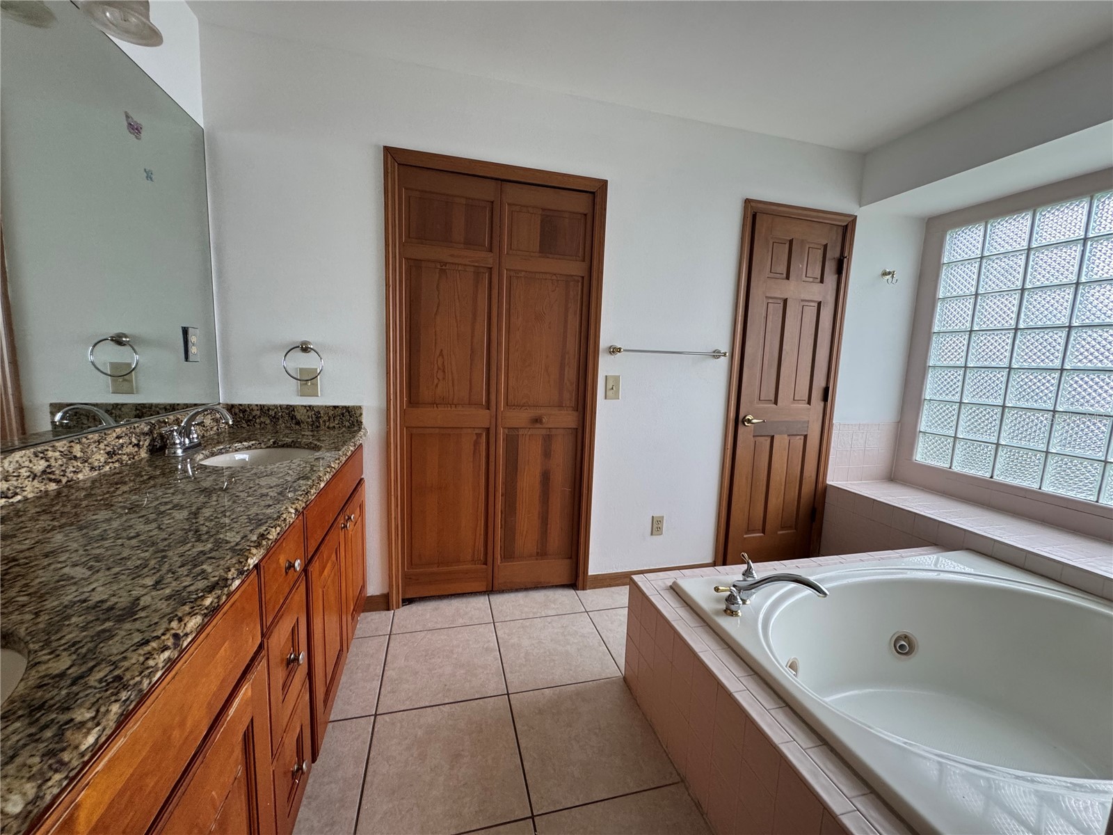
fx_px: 450
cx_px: 556
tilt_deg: -7.9
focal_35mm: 14
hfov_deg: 102.1
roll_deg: -1.7
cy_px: 418
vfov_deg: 85.7
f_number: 2.2
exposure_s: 1/99
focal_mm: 2.22
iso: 200
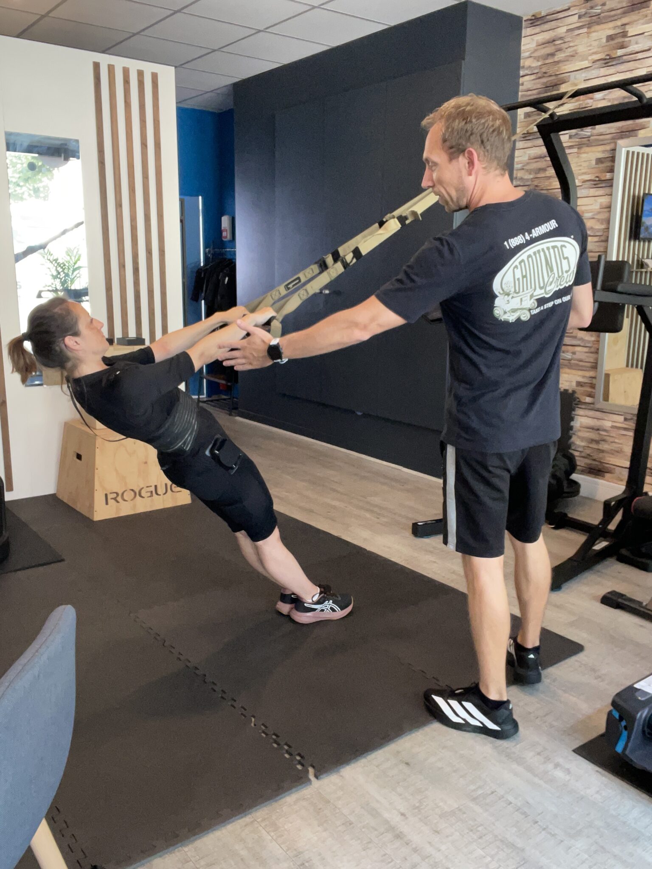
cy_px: 434
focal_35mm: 30
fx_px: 753
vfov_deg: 60.0
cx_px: 326
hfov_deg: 46.8
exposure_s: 1/60
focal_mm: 2.71
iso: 200
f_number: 2.2
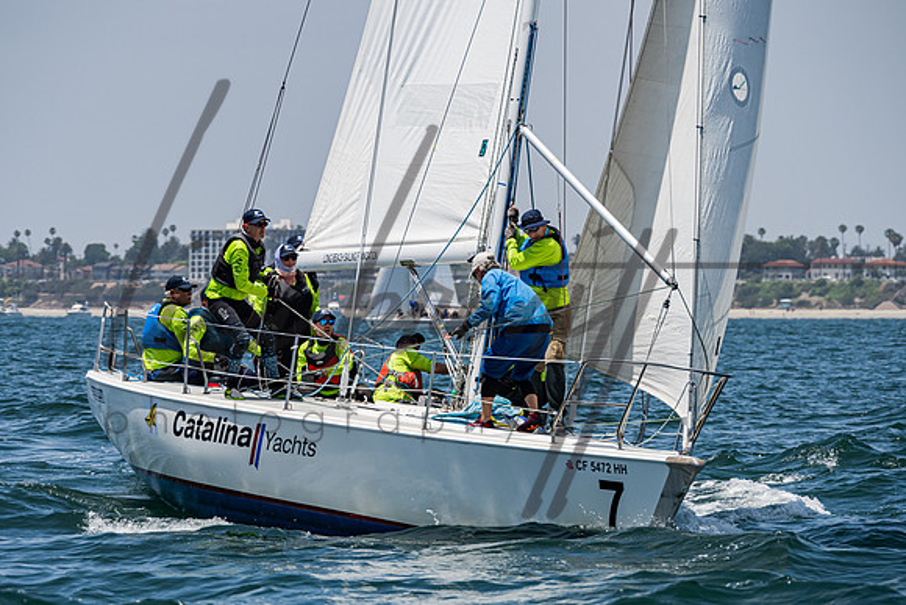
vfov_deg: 4.8
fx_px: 7200
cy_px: 307
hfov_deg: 7.2
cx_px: 397
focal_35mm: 286
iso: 400
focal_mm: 220
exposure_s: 1/2000
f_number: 8
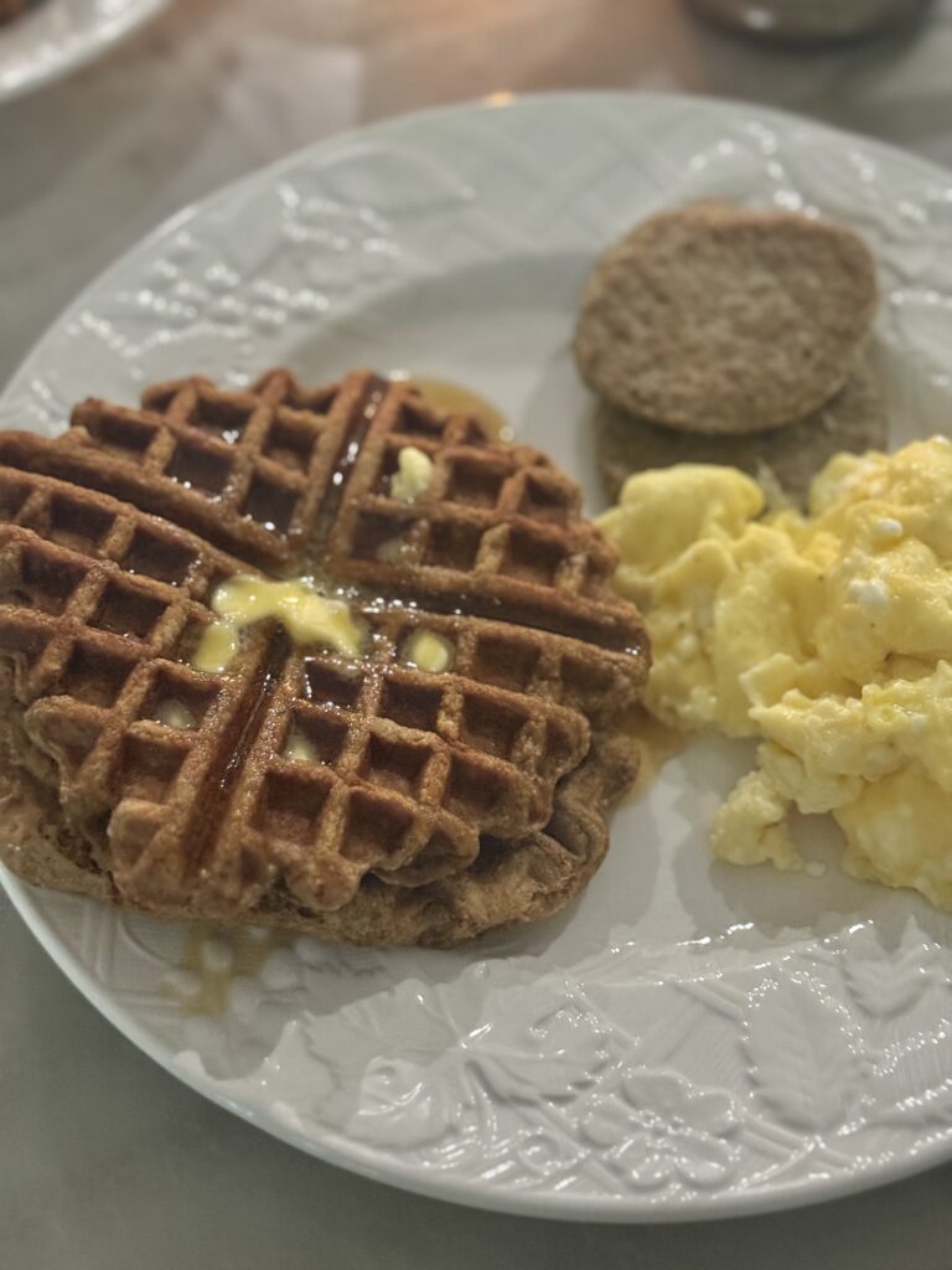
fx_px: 1760
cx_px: 476
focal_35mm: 48
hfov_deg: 30.3
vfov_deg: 39.7
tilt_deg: -56.9
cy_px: 635
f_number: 1.78
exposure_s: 1/24
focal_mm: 6.76
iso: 640
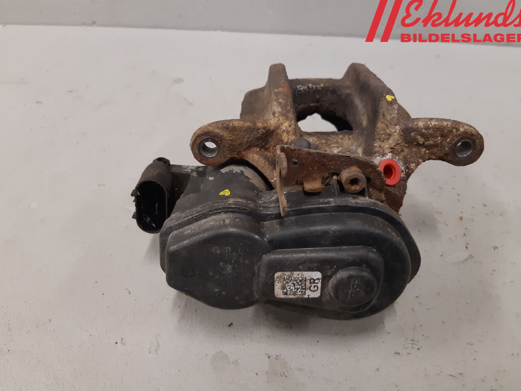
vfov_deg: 51.3
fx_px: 406
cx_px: 257
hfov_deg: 65.3
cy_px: 200
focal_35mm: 27
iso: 160
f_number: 1.7
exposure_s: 1/50
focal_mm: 3.93
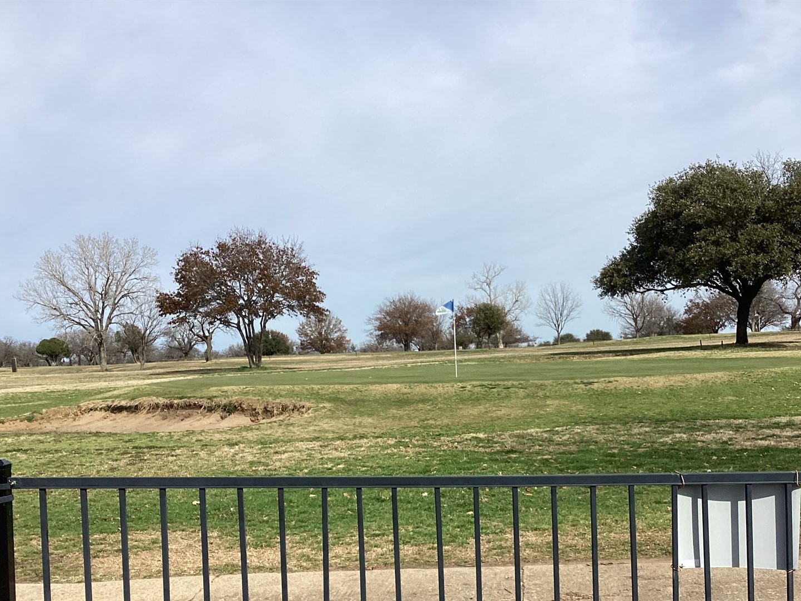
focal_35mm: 44
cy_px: 425
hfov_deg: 42.9
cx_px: 454
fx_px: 1018
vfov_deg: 32.4
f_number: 2.4
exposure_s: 1/1812
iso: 25
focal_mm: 3.3
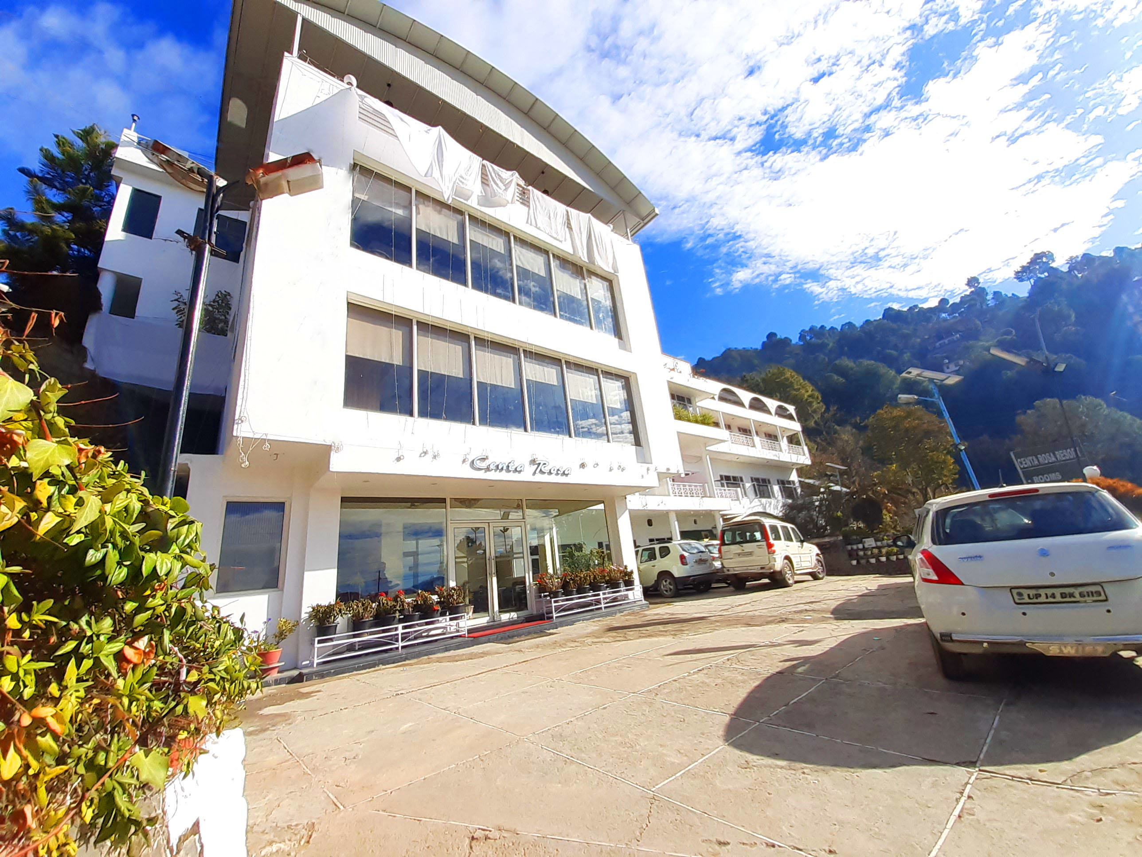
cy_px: 428
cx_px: 571
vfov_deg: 89.9
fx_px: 429
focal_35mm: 13
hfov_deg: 106.2
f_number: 2.2
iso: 40
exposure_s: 1/1364
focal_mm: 1.13
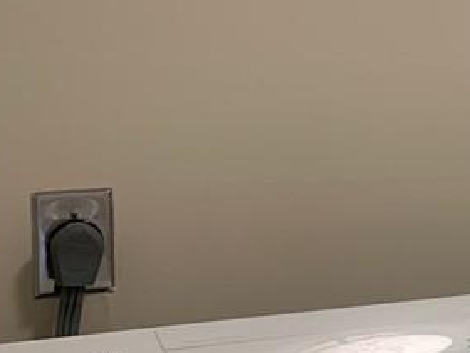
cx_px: 841
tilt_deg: -3.6
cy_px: 146
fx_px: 1290
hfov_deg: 17.1
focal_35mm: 95
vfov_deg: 15.6
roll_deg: -0.8
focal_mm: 4.25
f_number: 1.8
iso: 100
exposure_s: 1/60
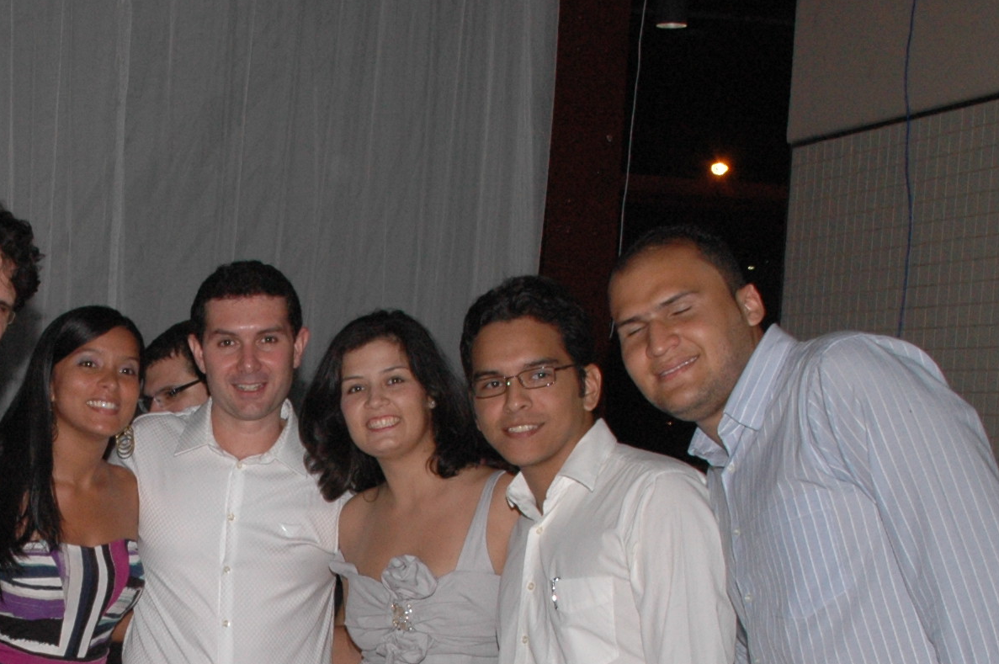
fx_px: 2107
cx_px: 167
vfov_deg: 17.5
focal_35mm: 76
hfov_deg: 26.1
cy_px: 677
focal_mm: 20
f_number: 9
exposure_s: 1/60
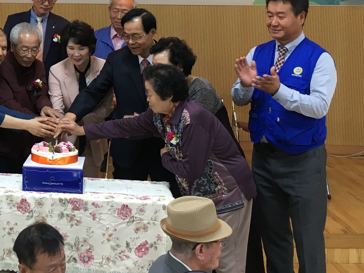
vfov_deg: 21.0
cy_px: 41
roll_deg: -1.2
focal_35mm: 69
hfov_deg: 26.5
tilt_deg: -2.7
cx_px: -11
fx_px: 726
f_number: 2.2
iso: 50
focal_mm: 4.15
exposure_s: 1/30
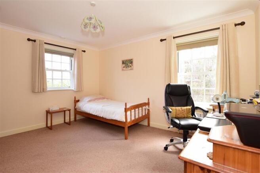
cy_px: 86
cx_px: 130
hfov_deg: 95.0
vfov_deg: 72.0
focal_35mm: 16
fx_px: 119
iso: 400
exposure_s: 1/40
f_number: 5.6
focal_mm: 11
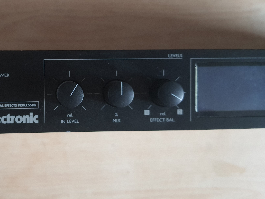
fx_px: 306
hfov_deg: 45.4
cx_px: 70
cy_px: 85
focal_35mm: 40
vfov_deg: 35.9
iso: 500
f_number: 1.7
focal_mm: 4.32
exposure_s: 1/33
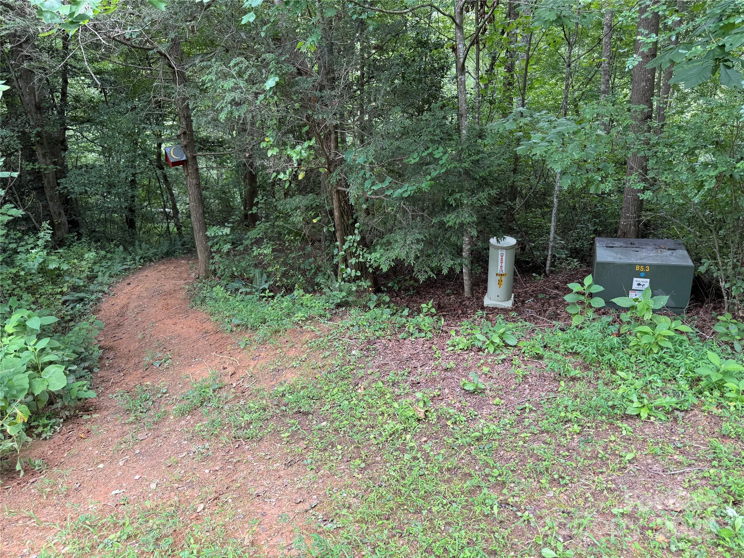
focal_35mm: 24
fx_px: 516
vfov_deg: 56.8
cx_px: 372
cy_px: 279
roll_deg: +1.9
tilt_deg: -21.7
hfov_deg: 71.6
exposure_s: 1/121
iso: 80
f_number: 1.78
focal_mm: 6.76
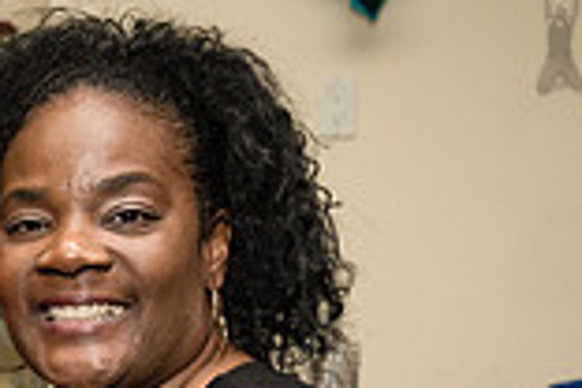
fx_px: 1859
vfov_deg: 11.5
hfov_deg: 16.8
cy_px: 569
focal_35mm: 115
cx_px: -164
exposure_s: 1/250
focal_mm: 31
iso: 1600
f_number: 4.5
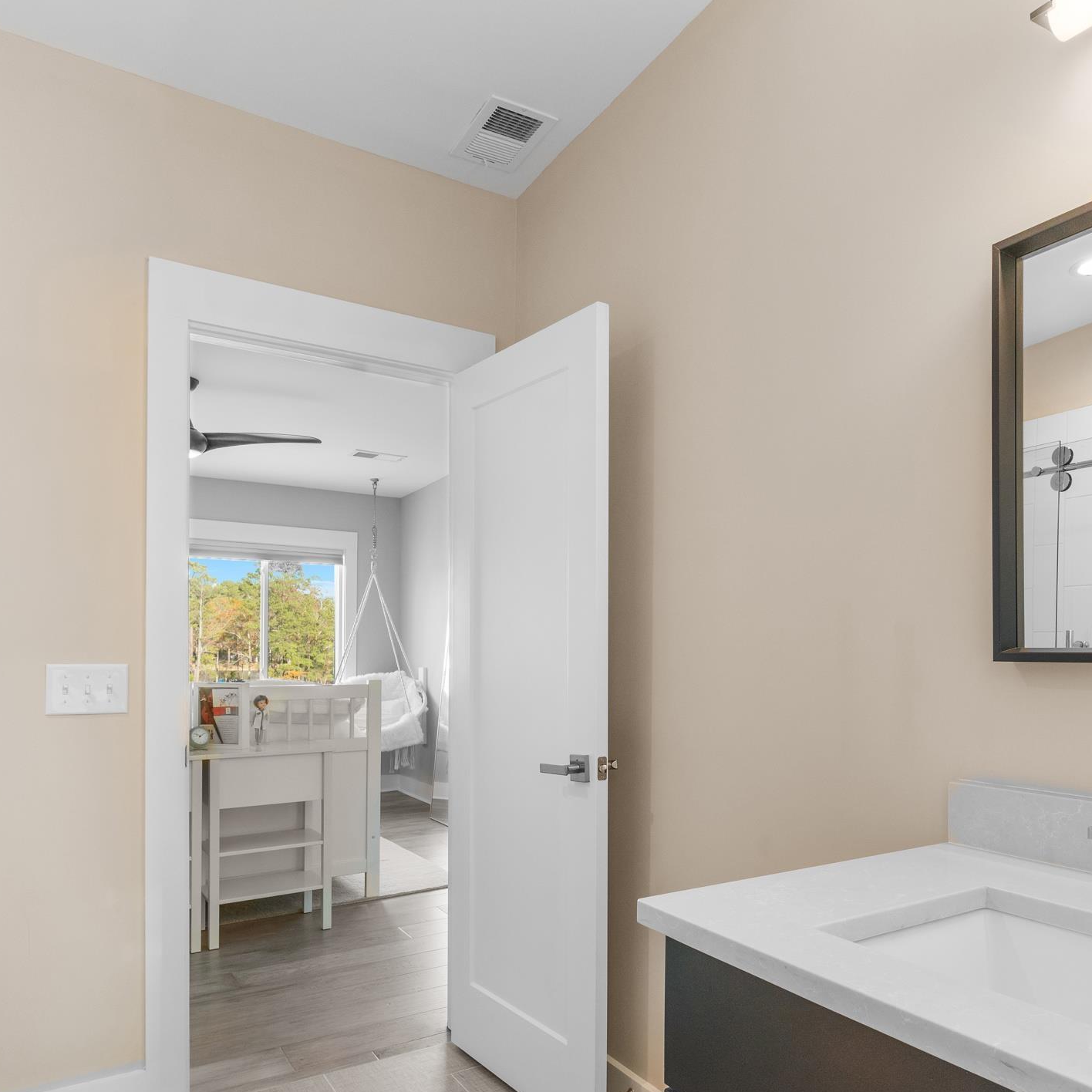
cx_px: 669
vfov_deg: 63.0
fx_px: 883
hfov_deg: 62.7
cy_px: 641
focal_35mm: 25
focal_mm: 11
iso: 200
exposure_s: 1/10
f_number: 7.1
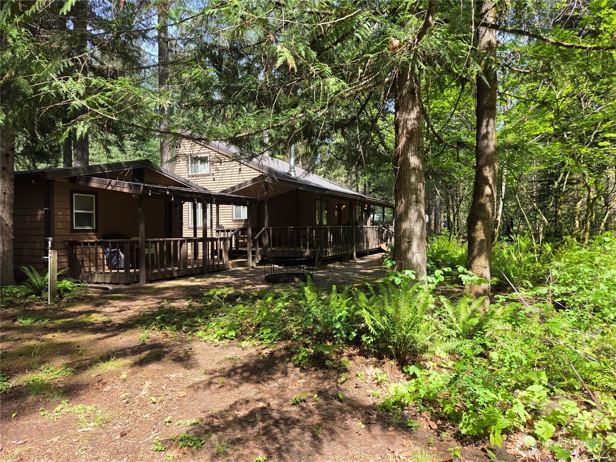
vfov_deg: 58.9
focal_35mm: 23
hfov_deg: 73.9
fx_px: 409
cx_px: 308
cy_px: 231
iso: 80
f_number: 1.8
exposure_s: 1/807
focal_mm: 5.4
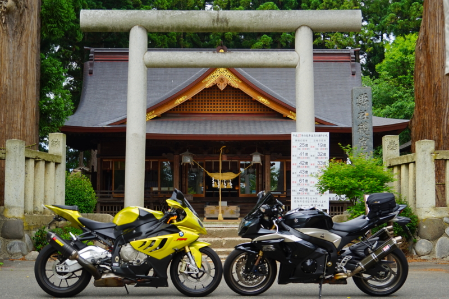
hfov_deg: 30.5
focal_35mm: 66
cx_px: 224
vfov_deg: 20.6
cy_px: 150
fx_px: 823
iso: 100
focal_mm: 44
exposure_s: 1/125
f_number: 5.6
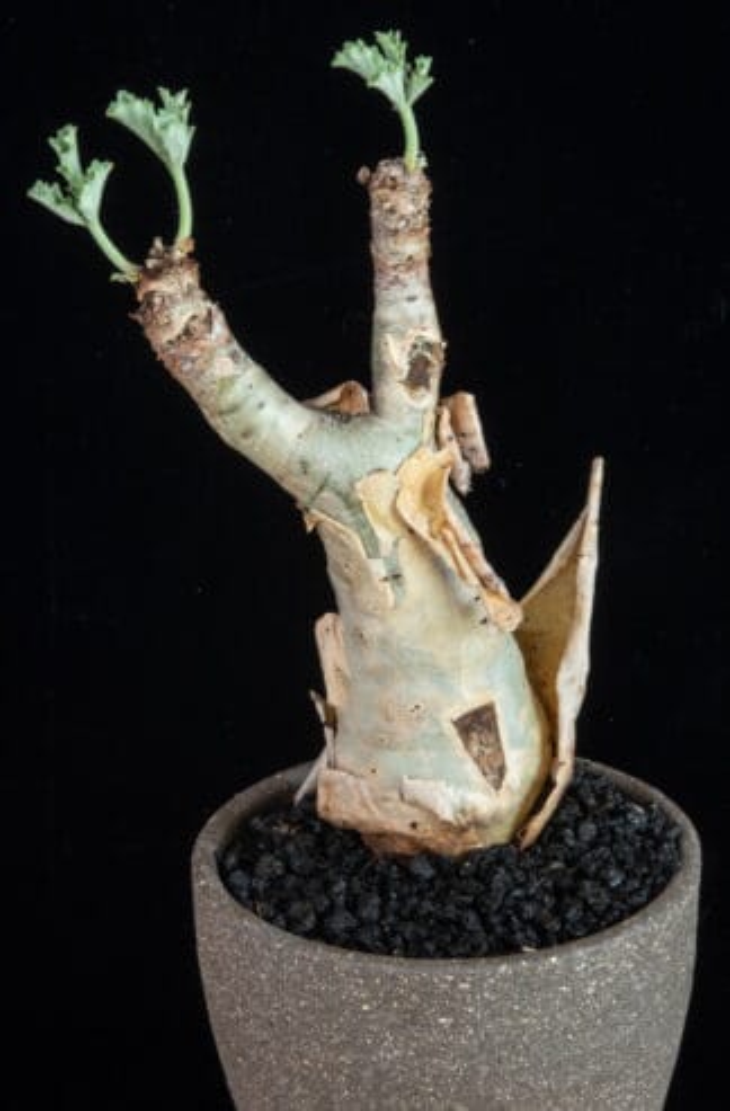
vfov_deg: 21.8
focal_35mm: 94
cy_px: 533
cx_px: 322
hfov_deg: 14.4
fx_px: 2889
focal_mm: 60
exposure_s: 6
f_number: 36
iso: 100
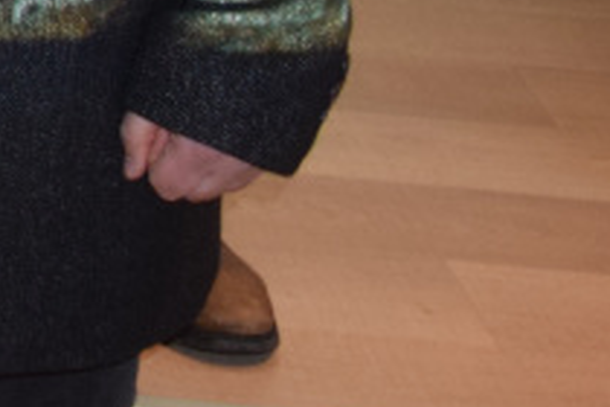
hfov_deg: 9.5
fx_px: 2880
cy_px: -744
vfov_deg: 7.3
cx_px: -1205
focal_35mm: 170
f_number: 3.5
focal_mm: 18
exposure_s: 1/60
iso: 1000
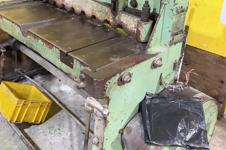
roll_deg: -1.3
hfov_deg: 49.3
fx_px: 245
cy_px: 30
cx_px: 94
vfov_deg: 33.2
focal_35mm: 39
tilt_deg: -18.7
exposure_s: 1/33
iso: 800
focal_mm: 6.76
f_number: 1.78
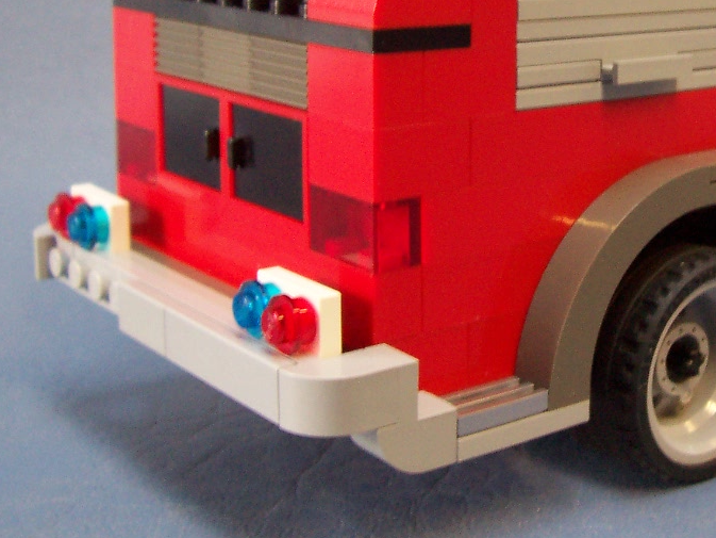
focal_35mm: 66
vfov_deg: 22.0
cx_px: 615
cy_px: 102
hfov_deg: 28.5
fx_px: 1365
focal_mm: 5.6
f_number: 2.8
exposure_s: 1/15
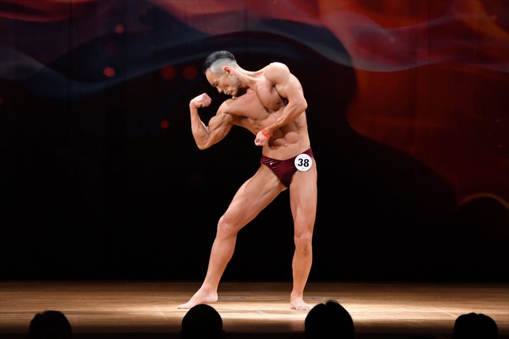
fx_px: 3392
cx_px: 254
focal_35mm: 240
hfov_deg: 8.6
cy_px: 170
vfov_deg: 5.7
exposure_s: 1/400
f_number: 5.6
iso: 4000
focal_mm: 160
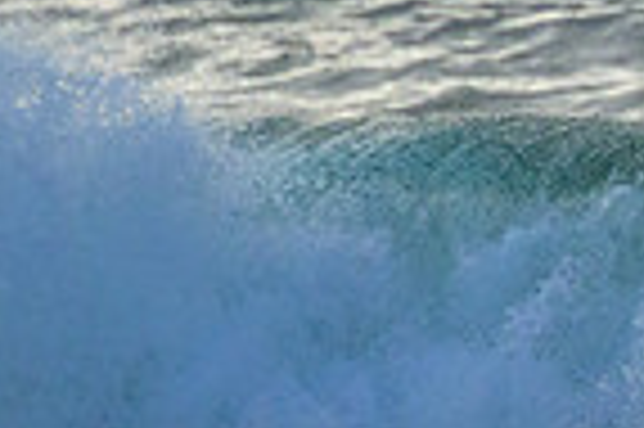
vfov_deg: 0.4
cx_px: 1229
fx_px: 58108
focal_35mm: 3252
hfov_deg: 0.6
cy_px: 223
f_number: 11
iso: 3600
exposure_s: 1/1000
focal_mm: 800
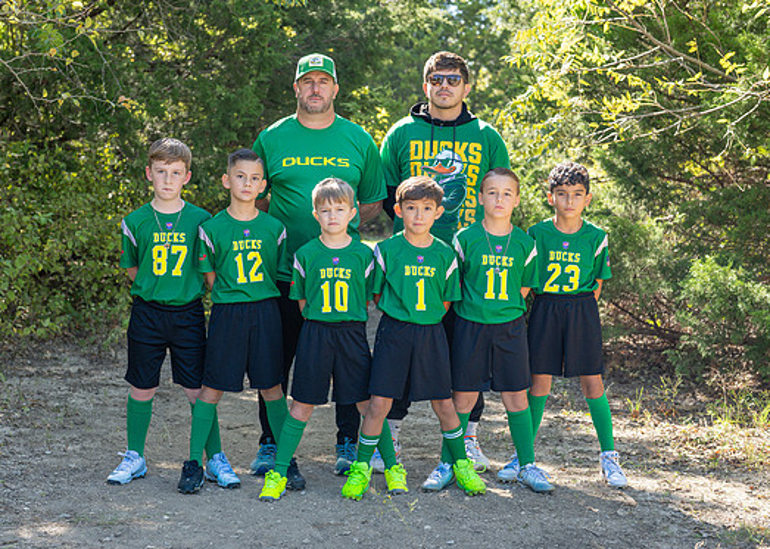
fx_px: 1486
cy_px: 242
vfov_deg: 20.9
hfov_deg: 29.0
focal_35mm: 68
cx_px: 373
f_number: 3.2
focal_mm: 50
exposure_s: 1/320
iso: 125
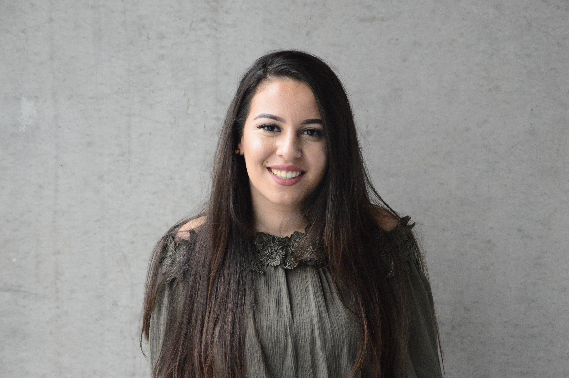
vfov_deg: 17.5
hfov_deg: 26.0
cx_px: 284
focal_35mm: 78
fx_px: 1232
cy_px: 189
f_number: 5
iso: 4500
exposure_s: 1/320
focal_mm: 52
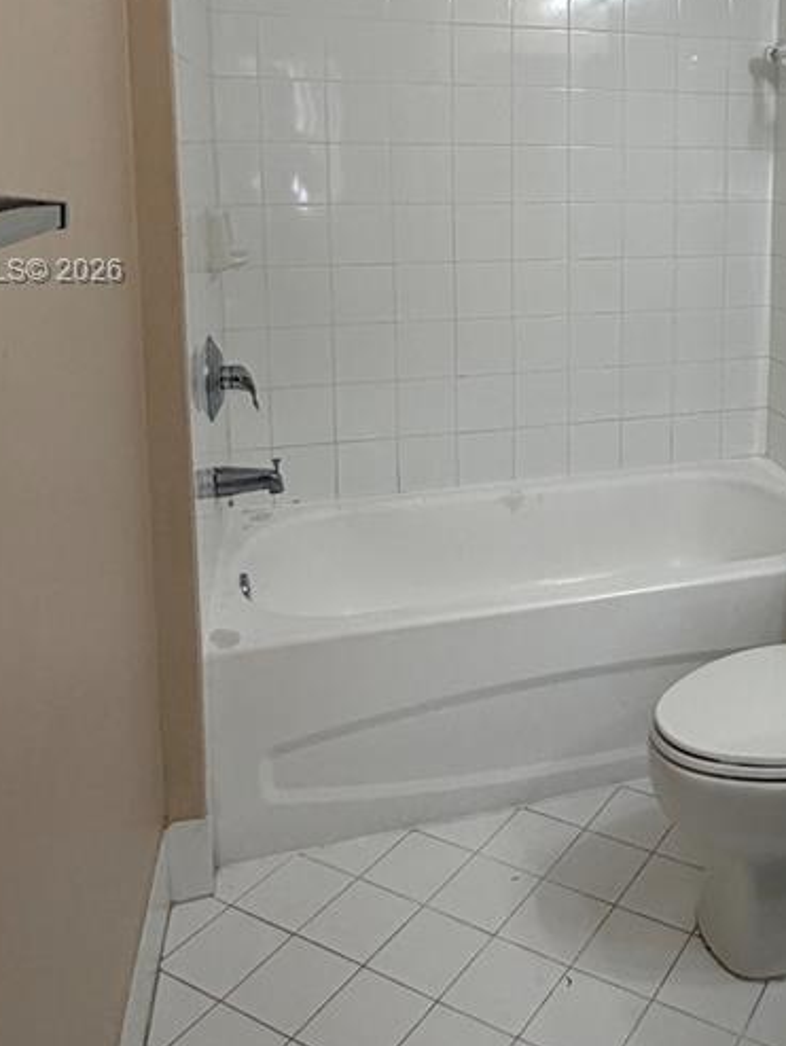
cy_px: 273
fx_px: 1028
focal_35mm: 34
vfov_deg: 51.8
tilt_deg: -7.9
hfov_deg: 39.3
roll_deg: -1.3
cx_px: 684
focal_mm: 2.22
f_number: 2.2
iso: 160
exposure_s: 1/120
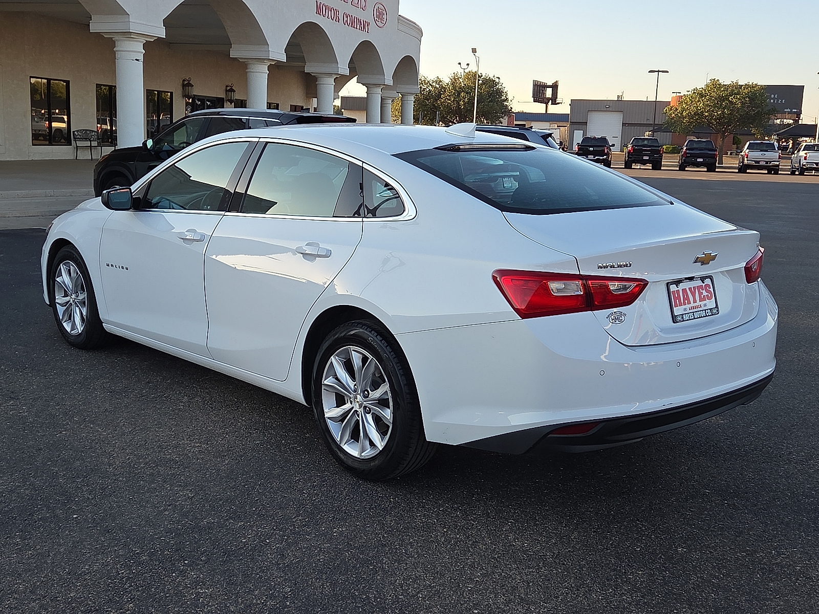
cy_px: 307
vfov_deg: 36.0
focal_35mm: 40
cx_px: 410
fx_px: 946
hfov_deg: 46.8
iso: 76
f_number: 1.8
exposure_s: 1/1429
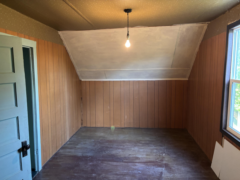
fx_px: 180
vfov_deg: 53.1
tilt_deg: -7.0
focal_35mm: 26
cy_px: 90
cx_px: 120
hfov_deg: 67.3
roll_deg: +0.6
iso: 500
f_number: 1.6
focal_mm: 5.96
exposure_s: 1/40
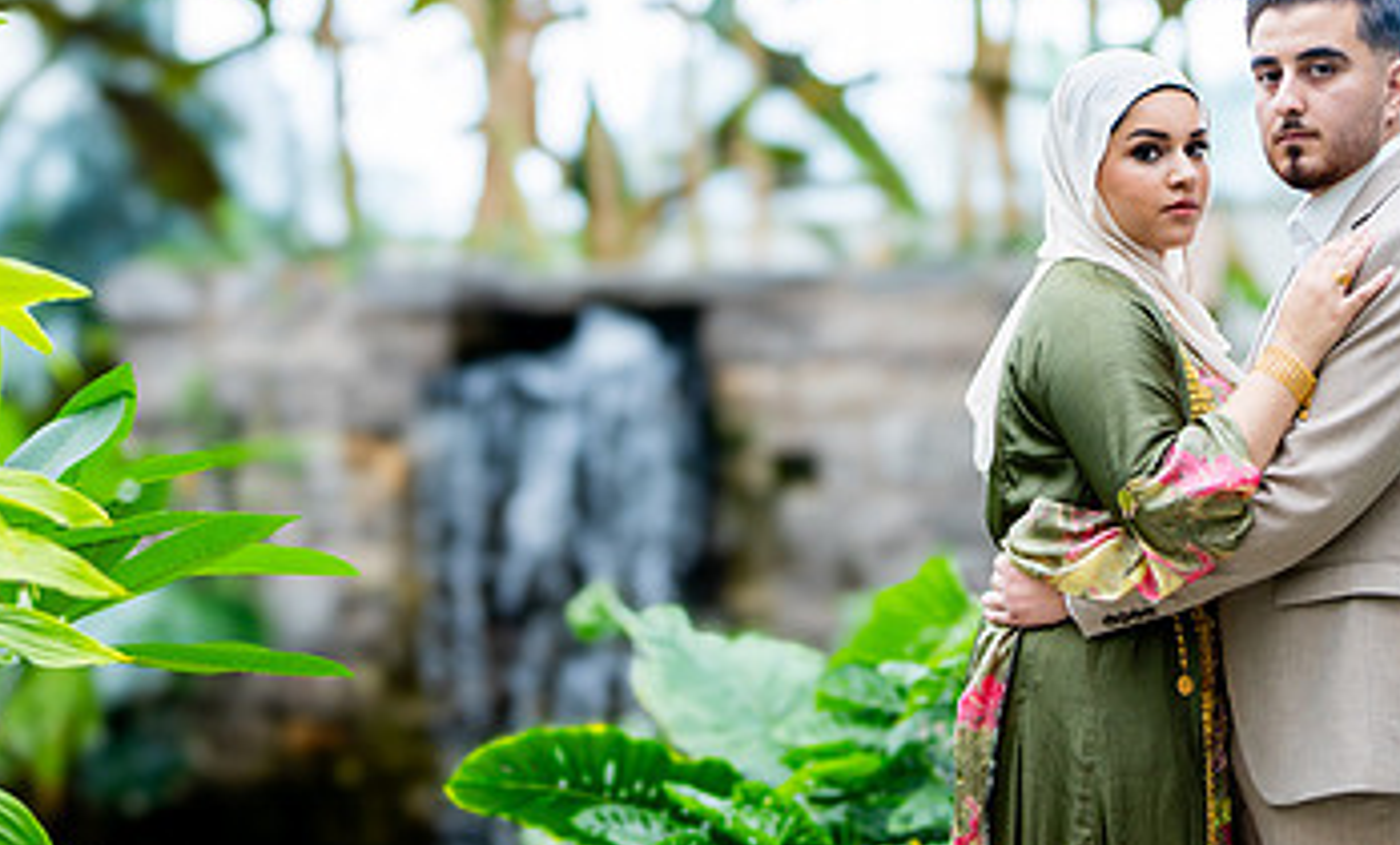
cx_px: 733
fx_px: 2532
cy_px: 514
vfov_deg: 18.9
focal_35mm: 67
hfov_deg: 30.9
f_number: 1.2
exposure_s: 1/800
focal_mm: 35
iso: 200
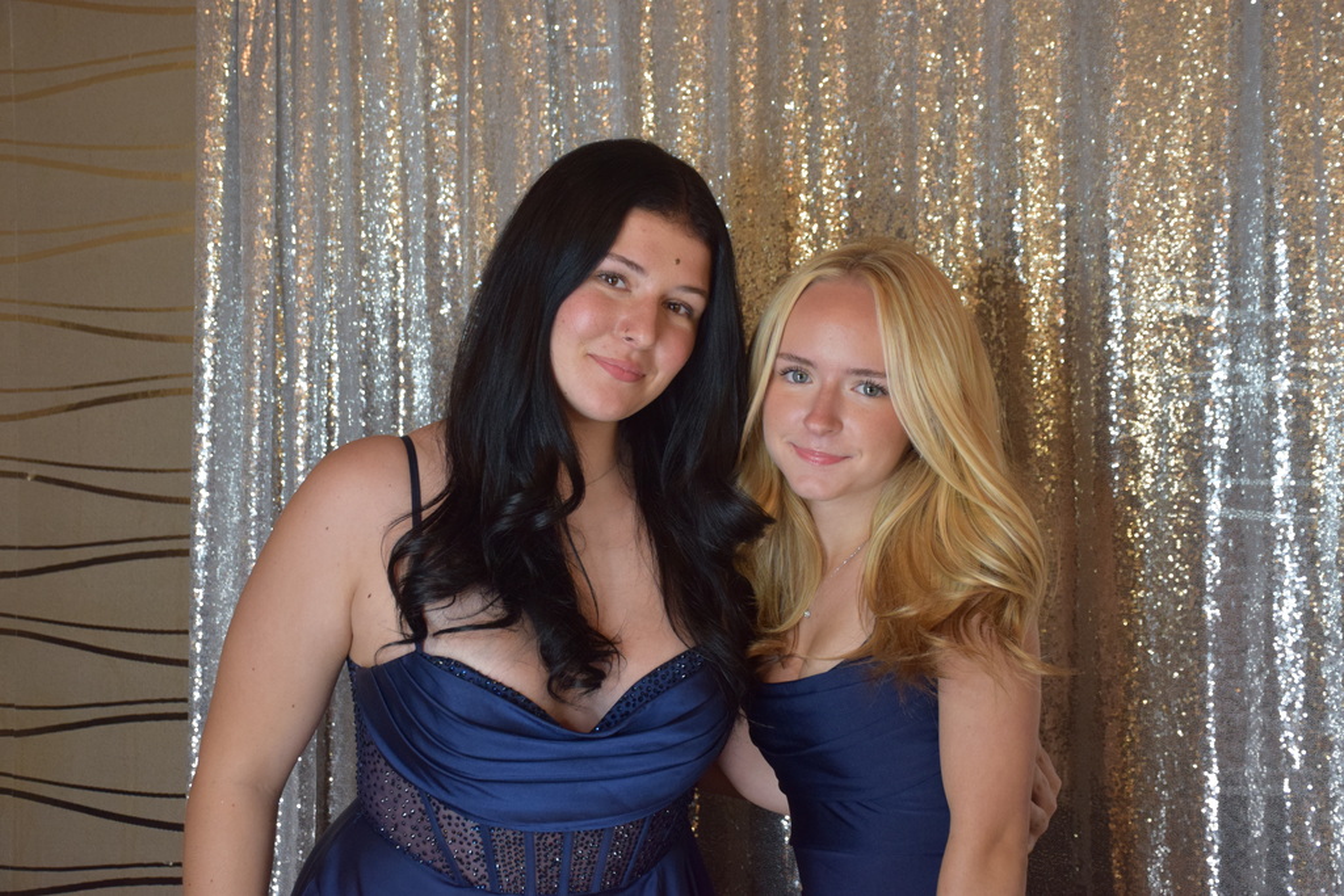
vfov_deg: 23.8
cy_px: 448
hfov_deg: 35.0
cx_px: 672
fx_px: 2128
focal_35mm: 57
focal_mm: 38
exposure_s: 1/60
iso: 900
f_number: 4.2
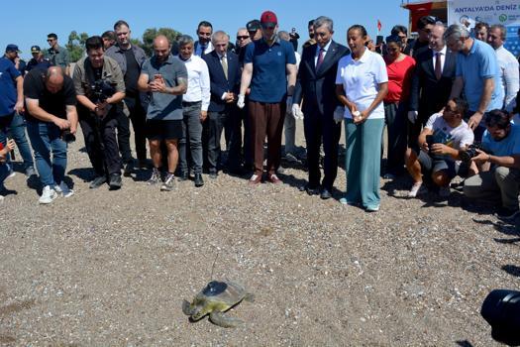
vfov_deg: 38.4
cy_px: 174
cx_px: 260
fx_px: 498
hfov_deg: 55.1
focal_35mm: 34
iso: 100
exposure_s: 1/250
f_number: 8
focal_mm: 23
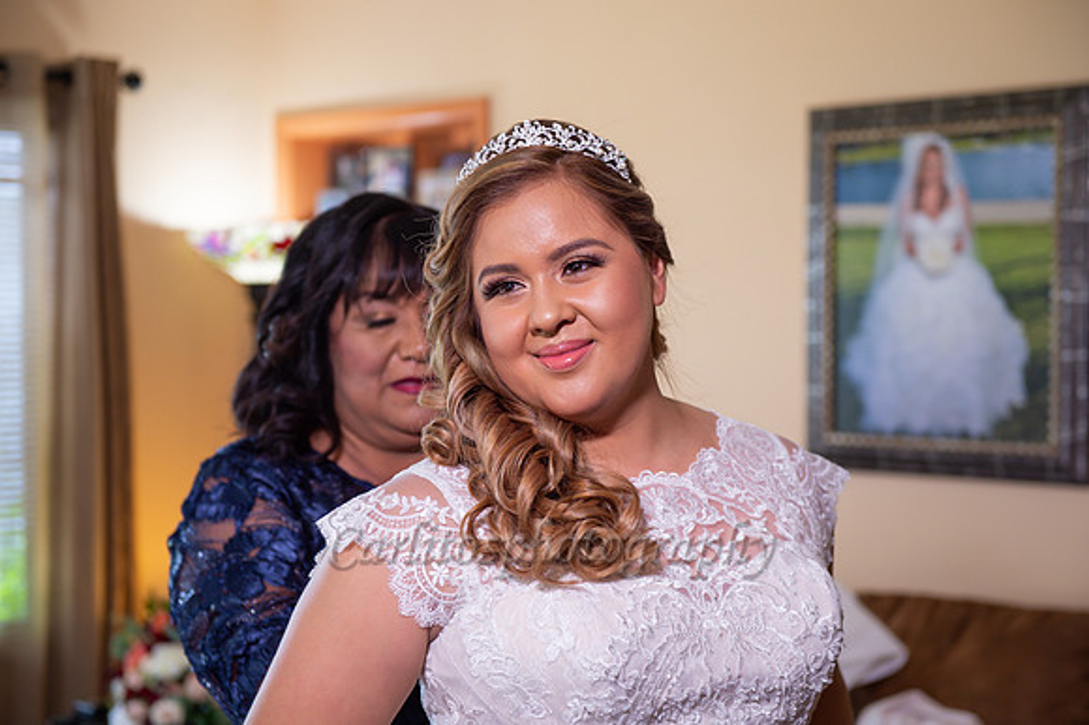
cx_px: 544
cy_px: 362
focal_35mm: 66
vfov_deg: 20.6
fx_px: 1995
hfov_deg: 30.5
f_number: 3.2
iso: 400
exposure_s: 1/60
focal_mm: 66
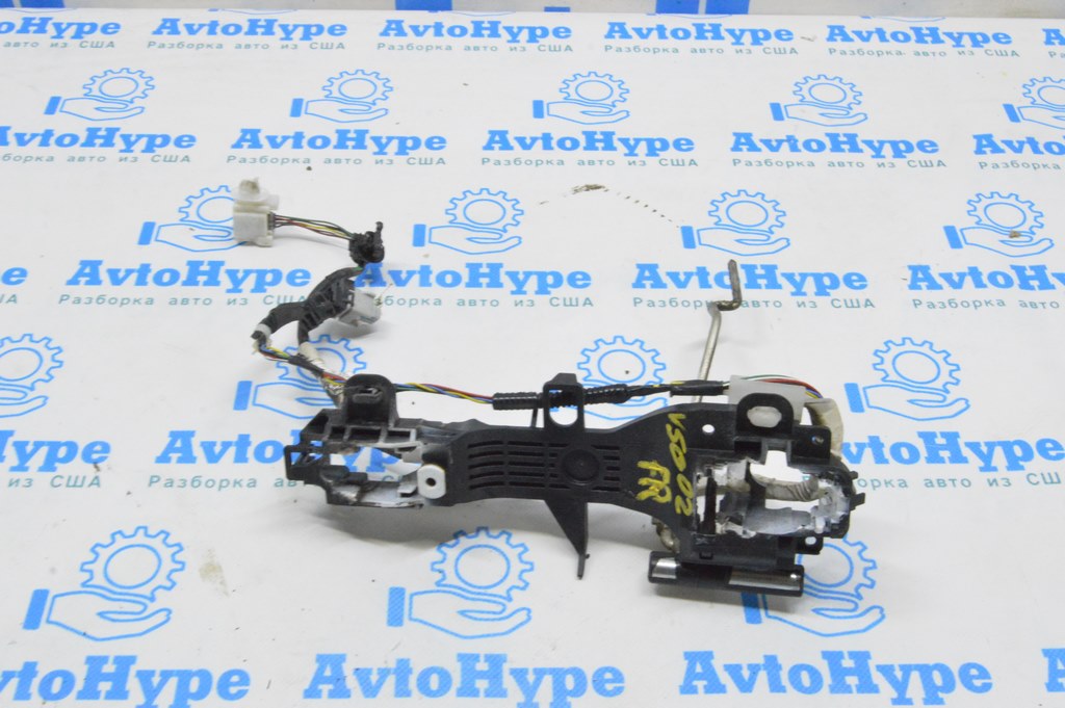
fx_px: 1330
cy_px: 354
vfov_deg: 29.8
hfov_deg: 43.6
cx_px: 532
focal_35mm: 45
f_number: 20
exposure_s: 1/20
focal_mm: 30
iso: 6400
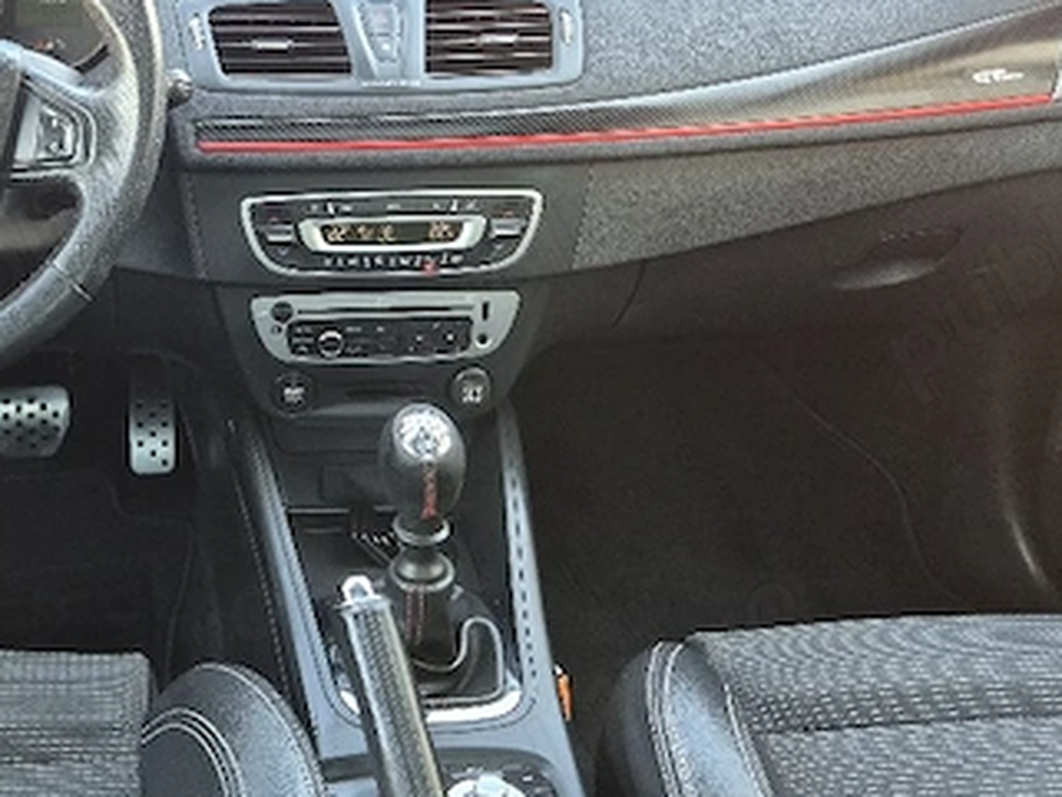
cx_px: 202
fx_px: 1320
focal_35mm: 43
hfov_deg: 41.8
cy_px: 238
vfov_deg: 33.2
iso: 200
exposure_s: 1/100
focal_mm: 5.4
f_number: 1.8
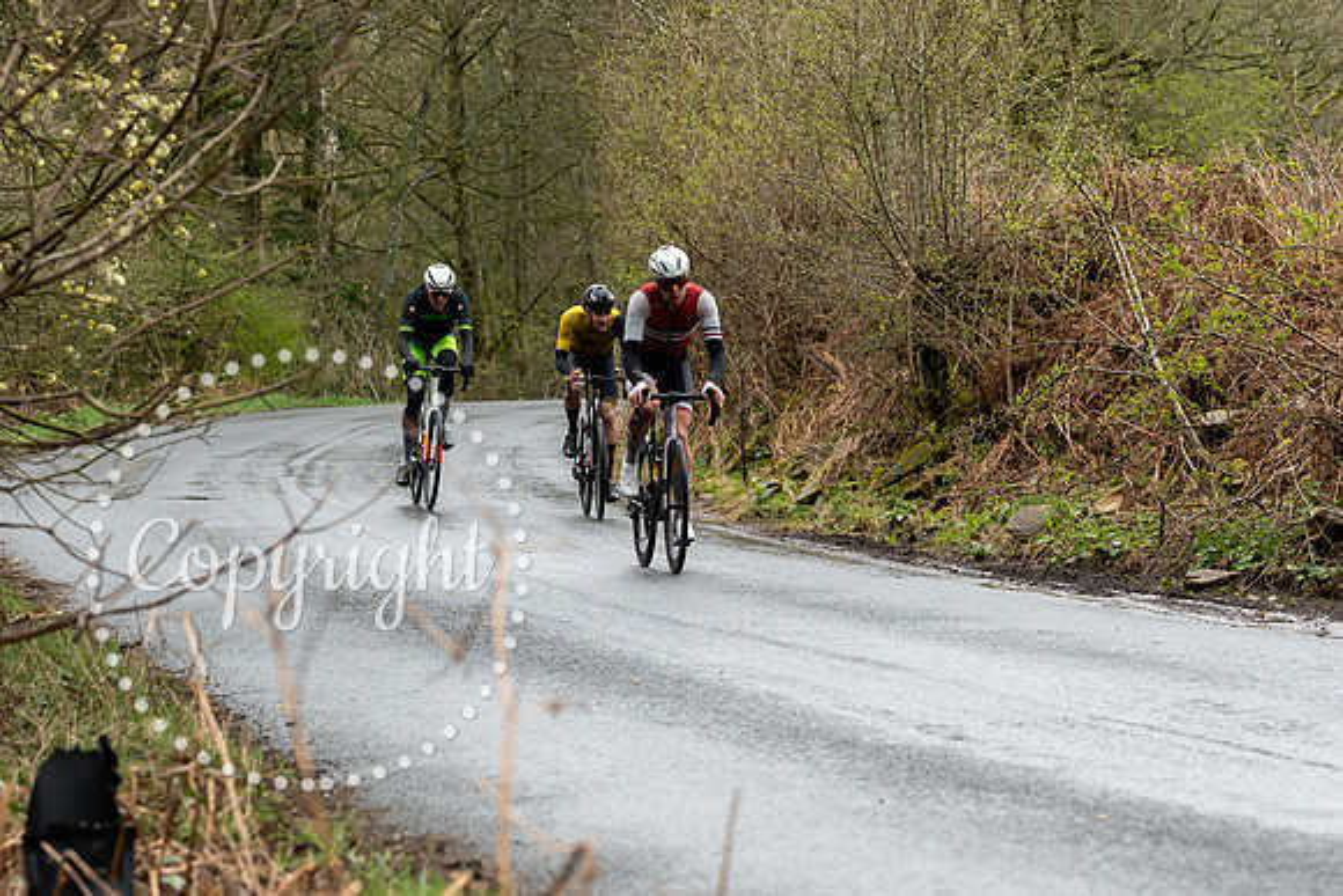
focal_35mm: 141
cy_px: 526
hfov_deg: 14.5
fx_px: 5270
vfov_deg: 9.7
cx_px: 812
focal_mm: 70
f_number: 4
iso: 640
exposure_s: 1/800
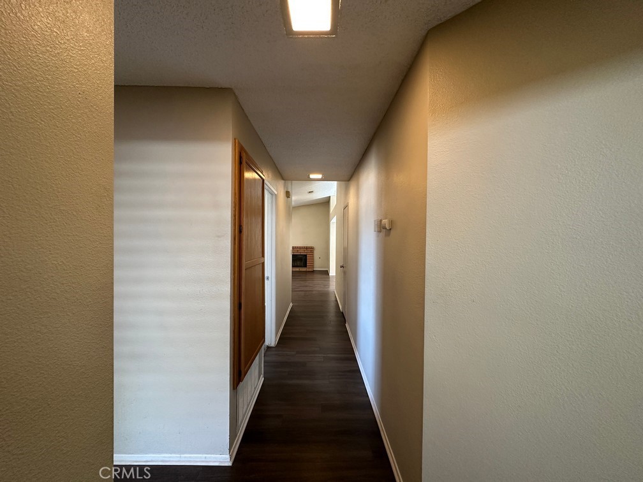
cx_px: 322
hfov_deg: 102.1
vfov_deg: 85.7
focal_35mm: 14
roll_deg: -1.0
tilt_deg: +0.2
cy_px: 241
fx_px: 260
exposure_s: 1/60
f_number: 2.2
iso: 320
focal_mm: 2.22
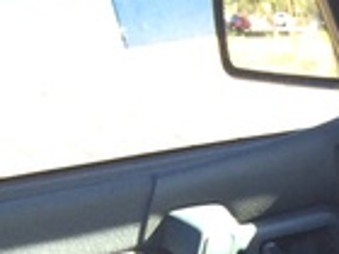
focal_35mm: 172
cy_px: 670
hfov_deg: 9.4
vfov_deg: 7.8
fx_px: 1684
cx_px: 966
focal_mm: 4.12
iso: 40
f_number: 2.2
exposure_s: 1/60
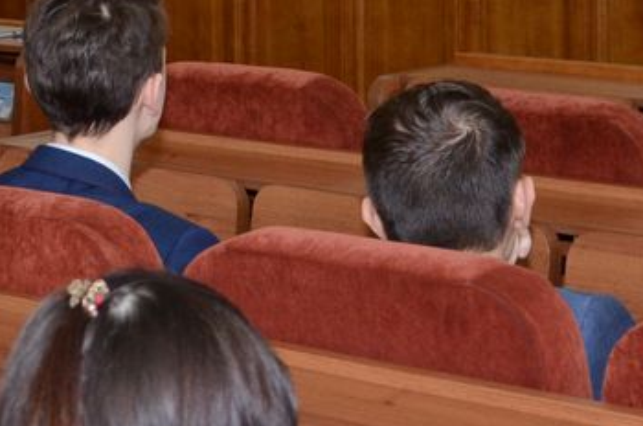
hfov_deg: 14.2
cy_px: -163
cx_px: 136
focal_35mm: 144
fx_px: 2567
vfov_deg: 9.3
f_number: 3.8
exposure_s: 1/200
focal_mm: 24
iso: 800
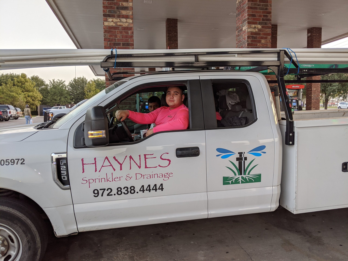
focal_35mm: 27
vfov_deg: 51.4
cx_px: 174
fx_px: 271
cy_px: 130
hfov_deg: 65.3
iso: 69
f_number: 1.8
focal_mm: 4.44
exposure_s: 1/156
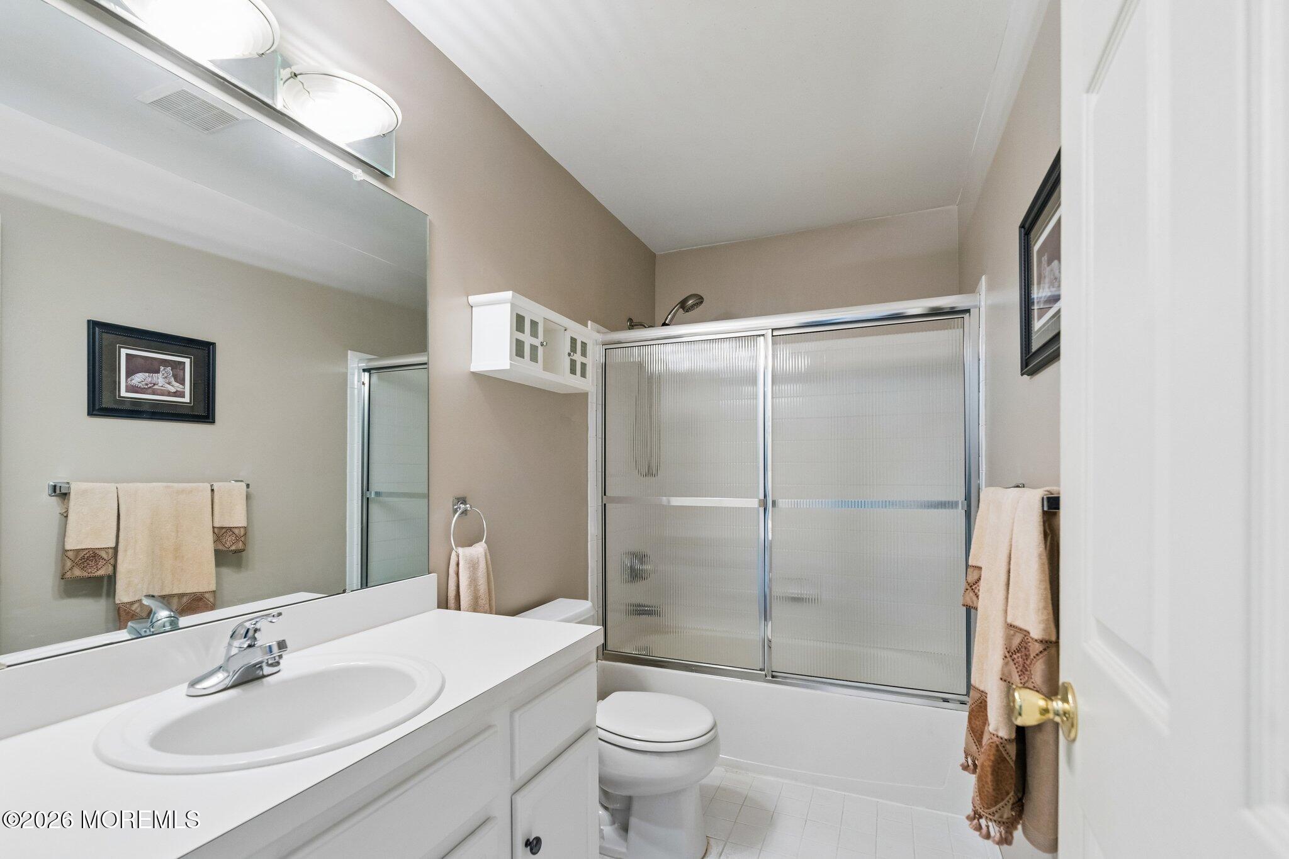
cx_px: 644
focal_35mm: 15
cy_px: 430
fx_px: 537
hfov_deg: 100.4
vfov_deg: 77.3
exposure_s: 1/50
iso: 1000
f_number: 7.1
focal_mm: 15
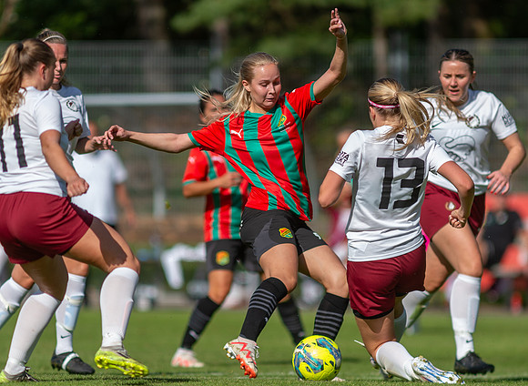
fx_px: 7806
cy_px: 234
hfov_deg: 3.9
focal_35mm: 516
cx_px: 259
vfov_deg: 2.8
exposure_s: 1/2000
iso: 100
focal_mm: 300
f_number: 3.2
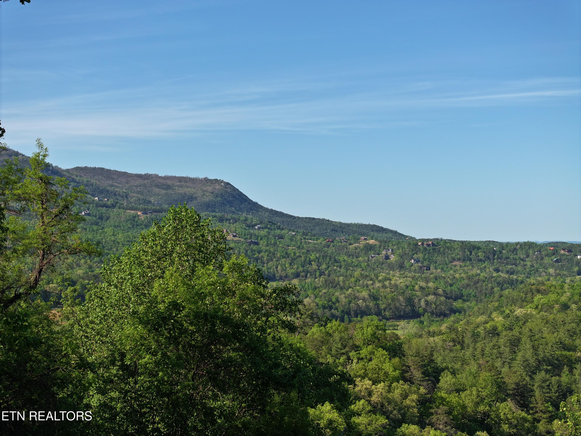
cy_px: 218
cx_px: 290
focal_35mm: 70
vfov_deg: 21.0
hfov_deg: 27.8
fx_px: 1175
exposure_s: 1/1000
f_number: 2.8
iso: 100
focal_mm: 19.35
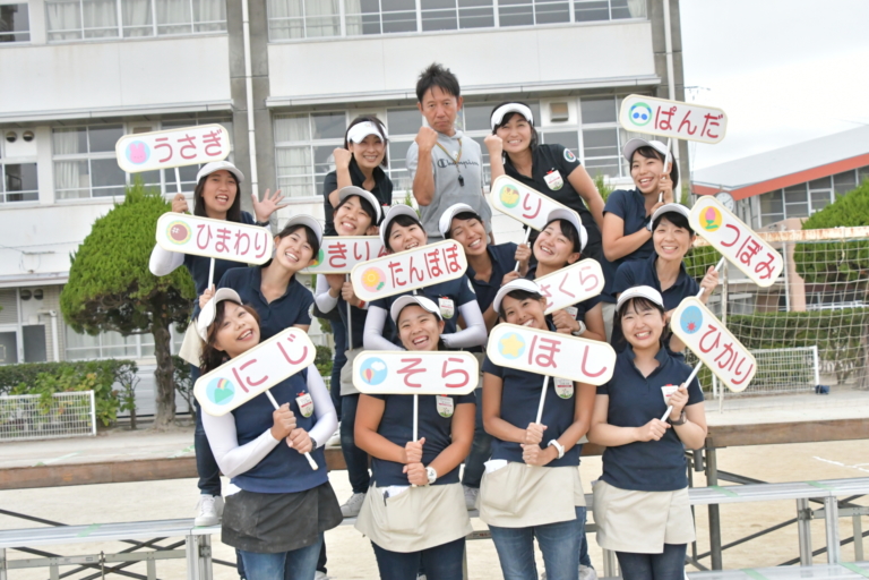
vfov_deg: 28.1
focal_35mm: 48
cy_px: 290
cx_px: 434
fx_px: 1159
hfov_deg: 41.1
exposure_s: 1/320
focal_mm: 32
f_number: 9
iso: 4000
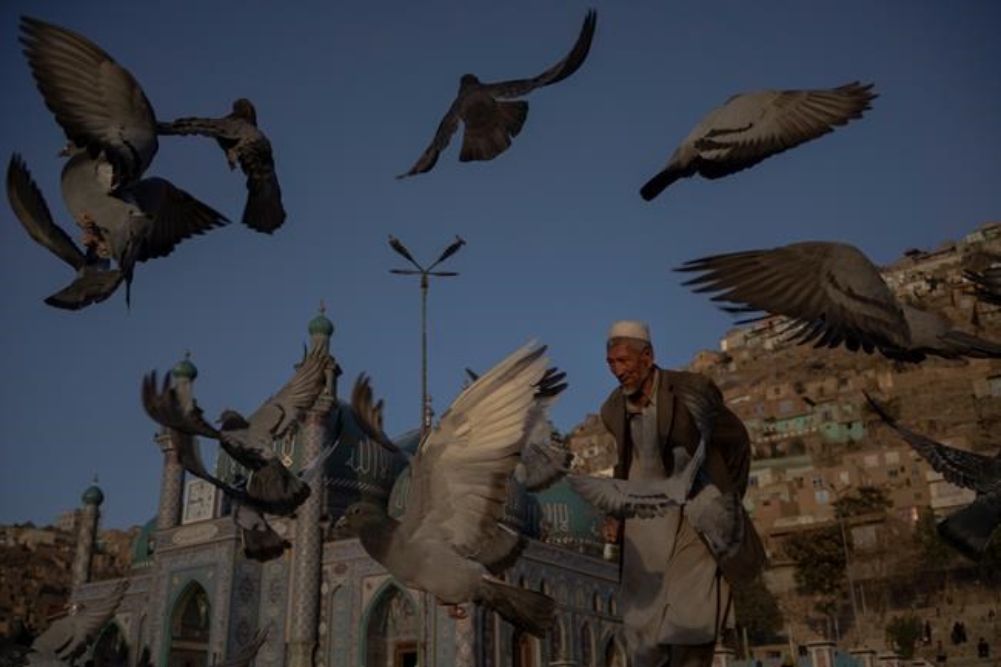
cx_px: 500
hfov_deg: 54.4
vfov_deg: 37.8
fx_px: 973
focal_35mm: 35
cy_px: 334
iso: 1000
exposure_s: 1/2000
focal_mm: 35
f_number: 8
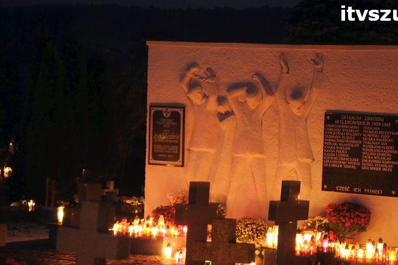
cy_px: 167
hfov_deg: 12.4
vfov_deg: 8.3
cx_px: 219
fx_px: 1830
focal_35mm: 166
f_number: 5.6
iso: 800
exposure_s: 1.3
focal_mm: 85
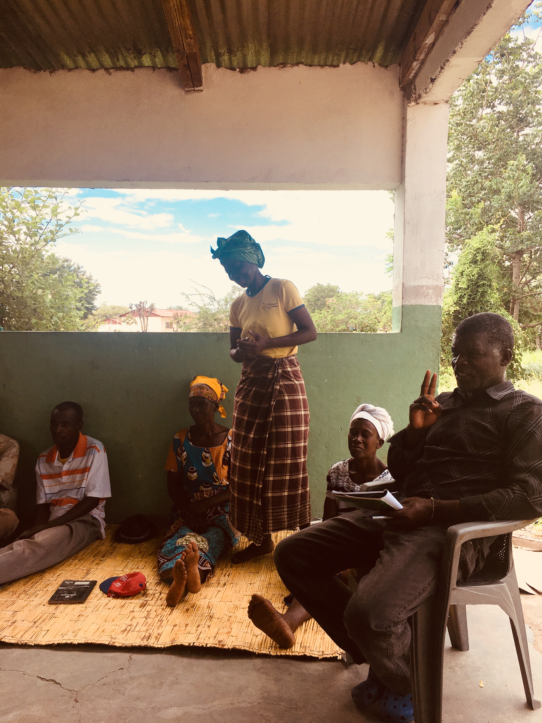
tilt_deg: -1.5
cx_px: 271
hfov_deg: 48.2
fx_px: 605
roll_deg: -0.8
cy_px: 362
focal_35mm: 29
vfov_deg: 61.7
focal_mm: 4.15
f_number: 2.2
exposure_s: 1/769
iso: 25
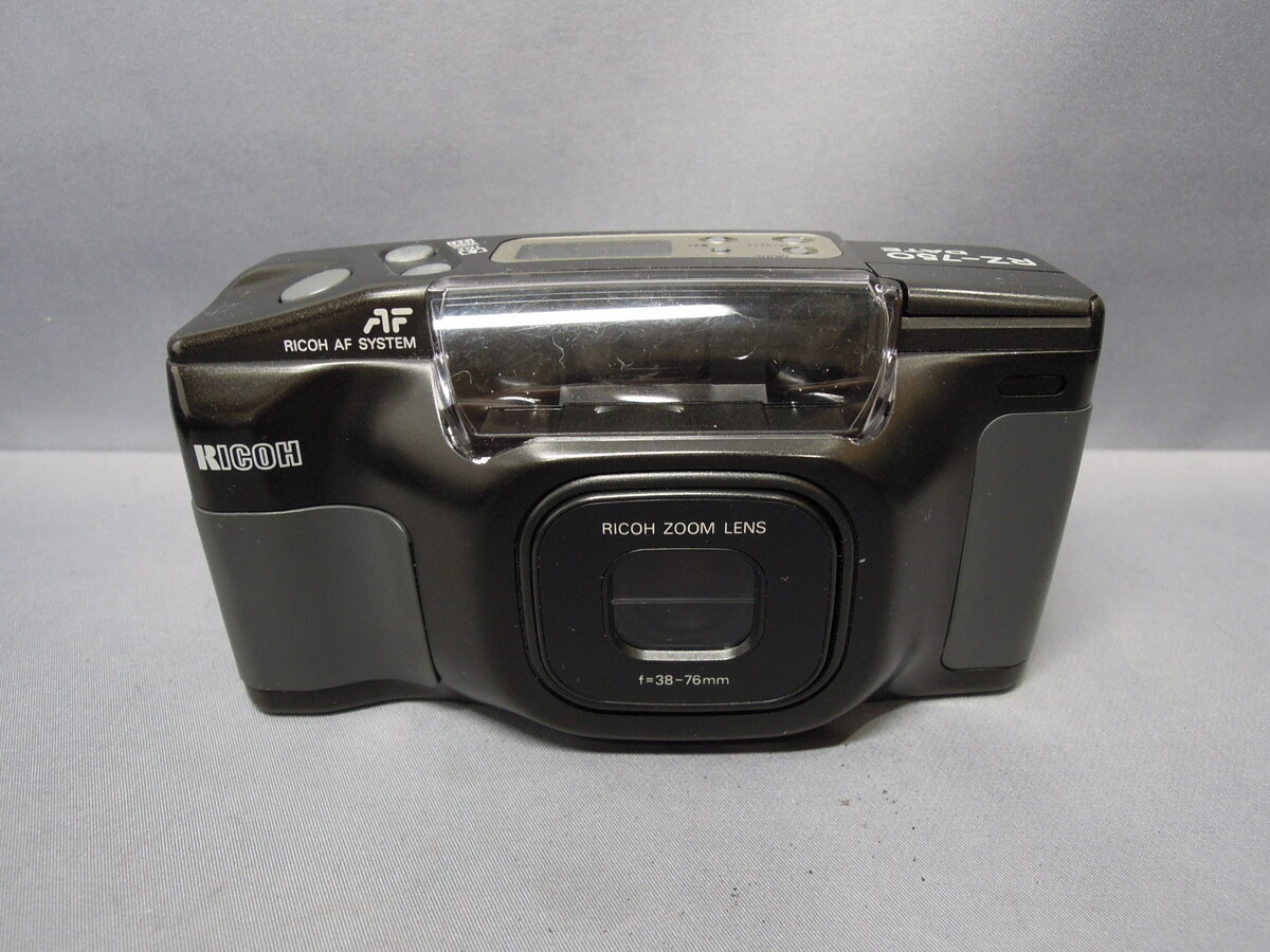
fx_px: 881
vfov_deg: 56.8
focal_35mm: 24
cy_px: 476
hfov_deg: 71.6
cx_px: 635
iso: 280
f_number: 2.8
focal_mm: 4.3
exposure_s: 1/30
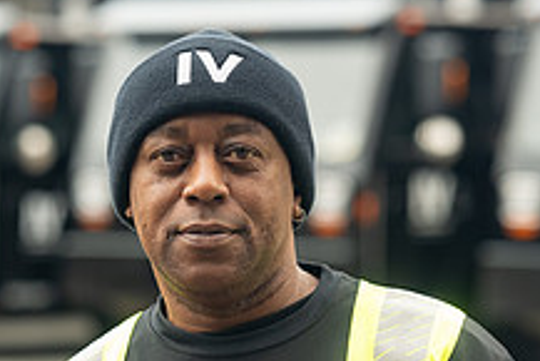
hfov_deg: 9.0
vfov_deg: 6.0
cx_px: 77
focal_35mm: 227
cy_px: 444
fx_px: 3407
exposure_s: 1/320
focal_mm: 85
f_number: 2.8
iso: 200
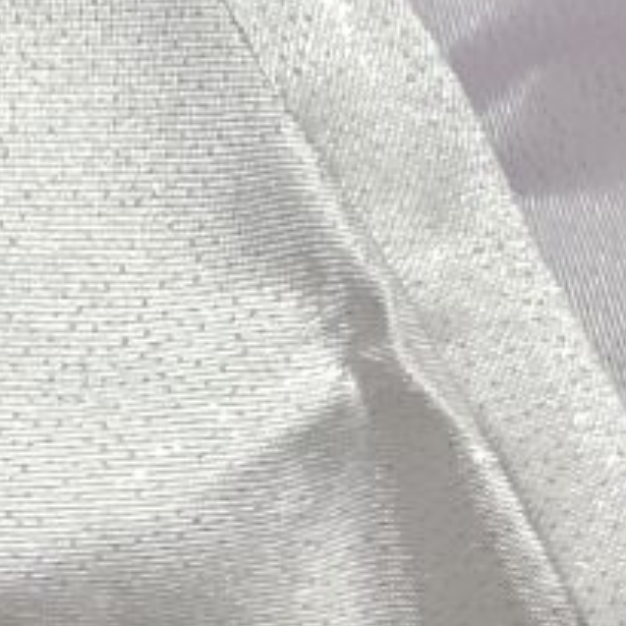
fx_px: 4051
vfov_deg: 7.1
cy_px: -1670
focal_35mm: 198
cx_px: -363
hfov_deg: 8.6
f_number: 1.7
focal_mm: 6.3
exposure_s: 1/100
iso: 800
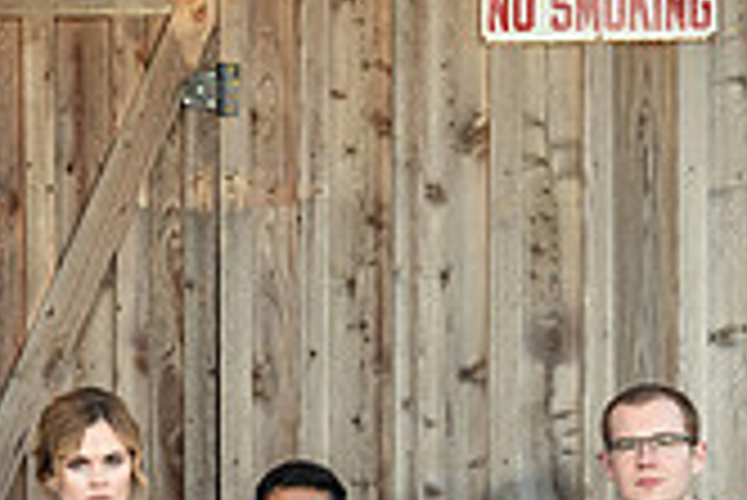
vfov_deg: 7.6
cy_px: 782
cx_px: -364
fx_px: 3676
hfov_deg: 11.2
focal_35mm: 177
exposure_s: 1/250
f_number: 4
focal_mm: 50
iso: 250
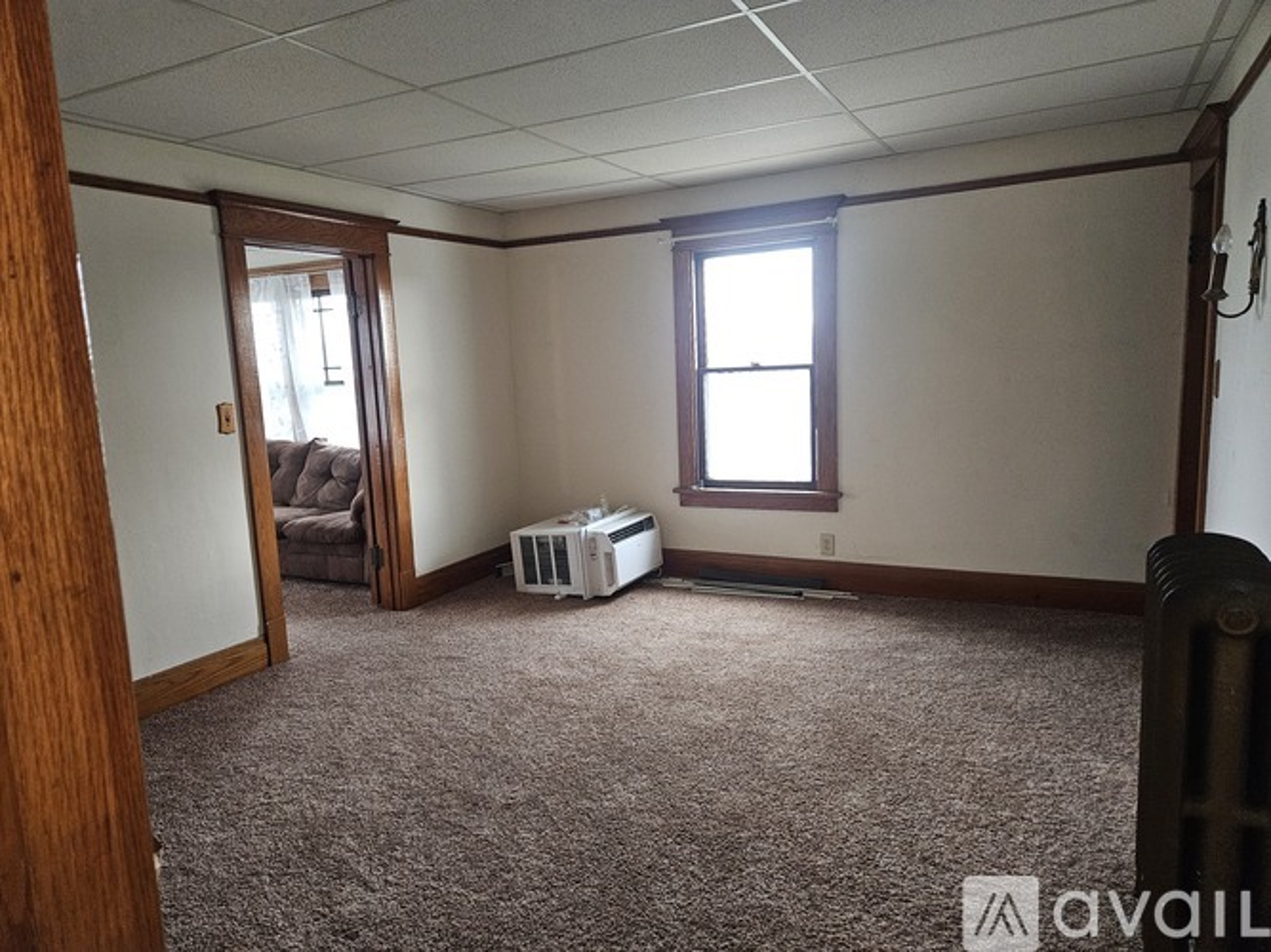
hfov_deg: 73.9
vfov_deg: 58.9
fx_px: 844
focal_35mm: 23
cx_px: 636
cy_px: 476
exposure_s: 1/120
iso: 400
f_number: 1.8
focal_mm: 5.4
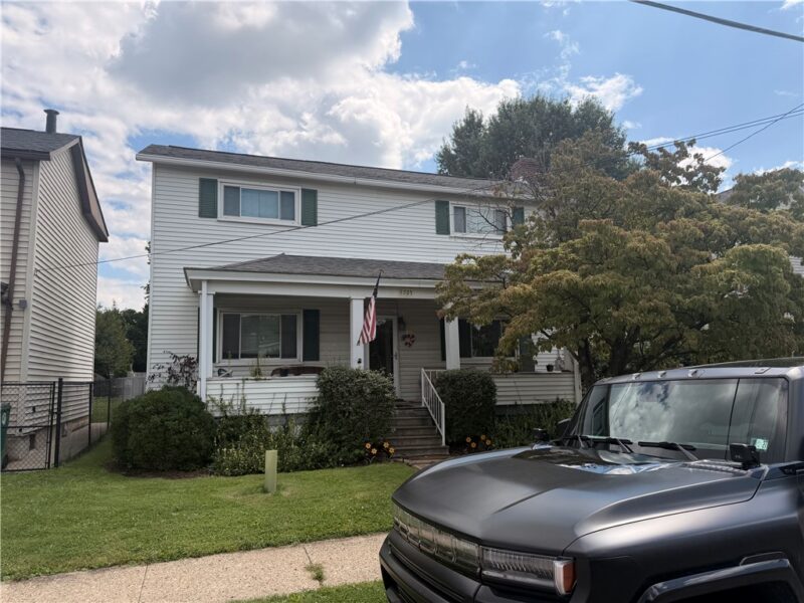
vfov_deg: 56.8
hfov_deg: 71.6
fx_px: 557
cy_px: 302
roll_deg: +2.3
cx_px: 402
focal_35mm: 24
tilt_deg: +8.0
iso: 100
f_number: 1.78
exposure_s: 1/5319
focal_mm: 6.76
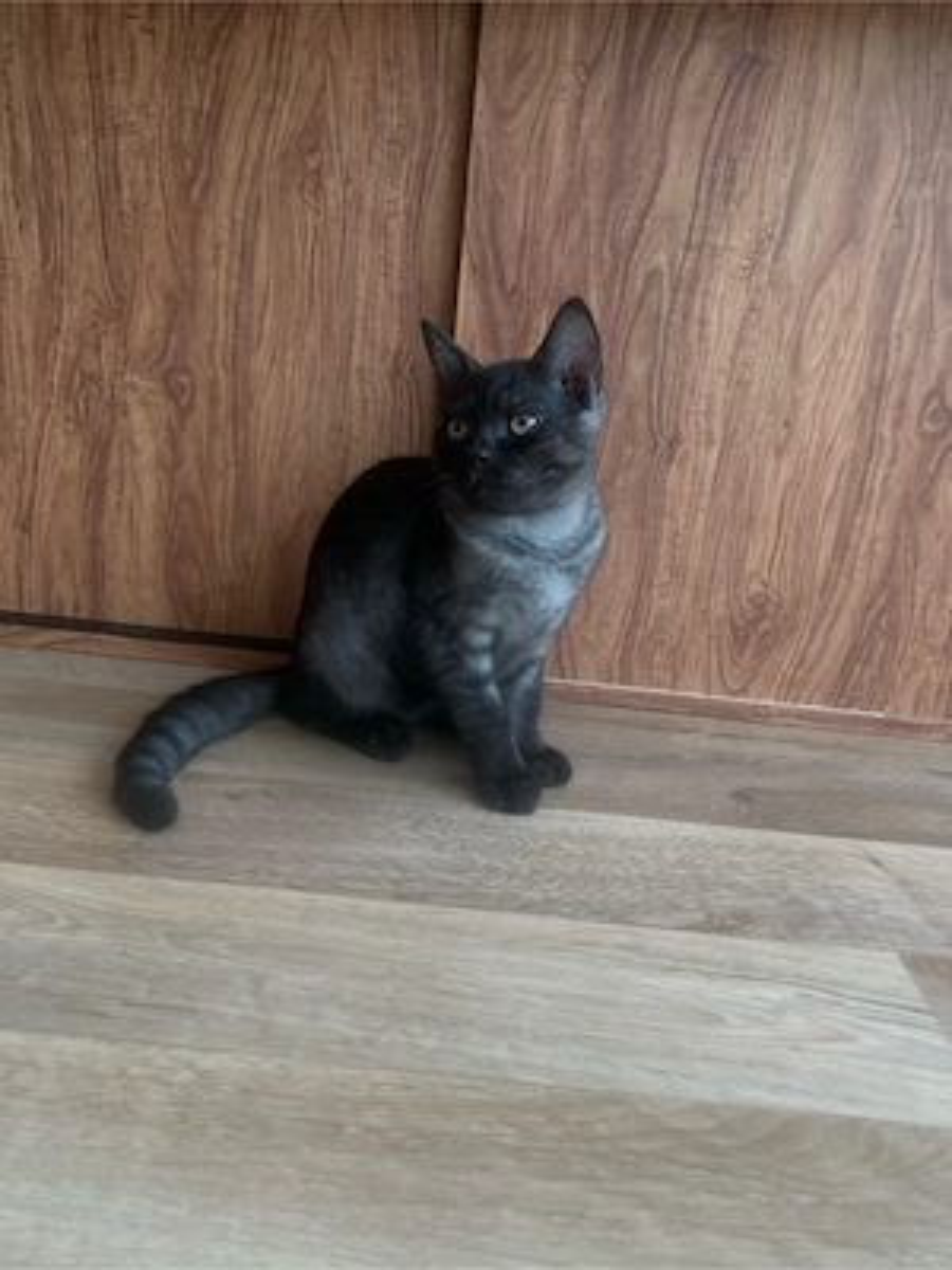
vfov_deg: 67.3
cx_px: 476
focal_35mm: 26
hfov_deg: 53.1
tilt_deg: -18.5
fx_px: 953
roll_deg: -7.5
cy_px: 635
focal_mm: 4.25
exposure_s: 1/118
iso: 125
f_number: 1.8
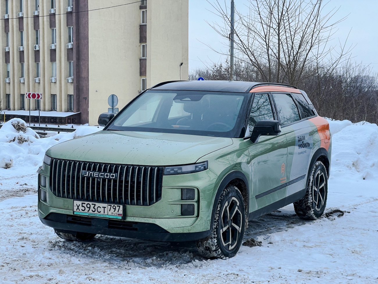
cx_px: 189
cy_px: 142
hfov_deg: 25.3
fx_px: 841
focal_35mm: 77
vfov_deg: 19.1
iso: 32
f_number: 2.8
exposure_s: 1/189
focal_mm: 9
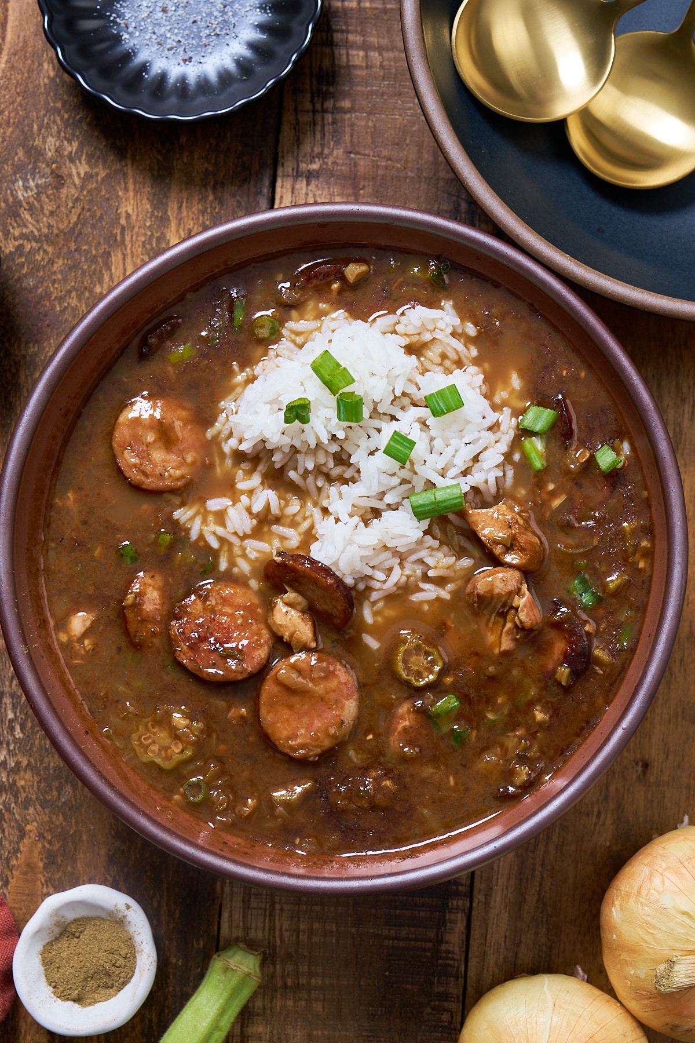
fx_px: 1593
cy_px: 522
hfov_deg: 24.6
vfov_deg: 36.2
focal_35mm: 55
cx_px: 348
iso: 400
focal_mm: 55
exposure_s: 1/80
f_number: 6.3
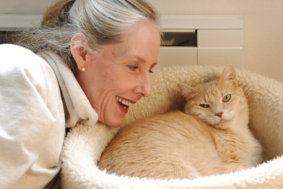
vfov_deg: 15.0
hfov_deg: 22.4
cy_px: 94
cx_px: 142
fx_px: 715
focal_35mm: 91
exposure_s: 1/50
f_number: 4.8
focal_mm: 60
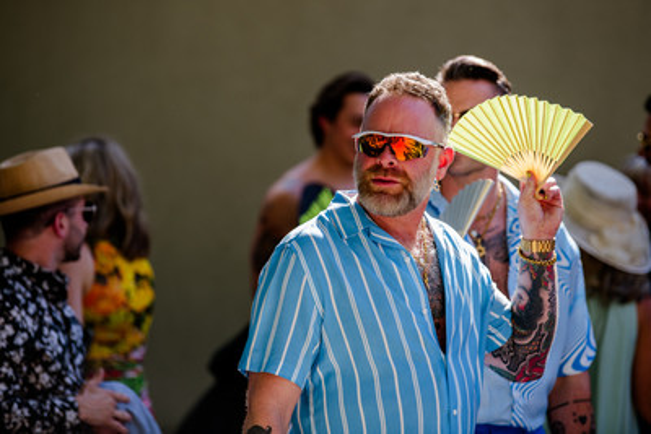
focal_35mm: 195
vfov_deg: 7.1
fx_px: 3518
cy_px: 170
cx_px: 326
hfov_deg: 10.6
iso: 200
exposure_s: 1/800
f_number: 2.8
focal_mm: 160
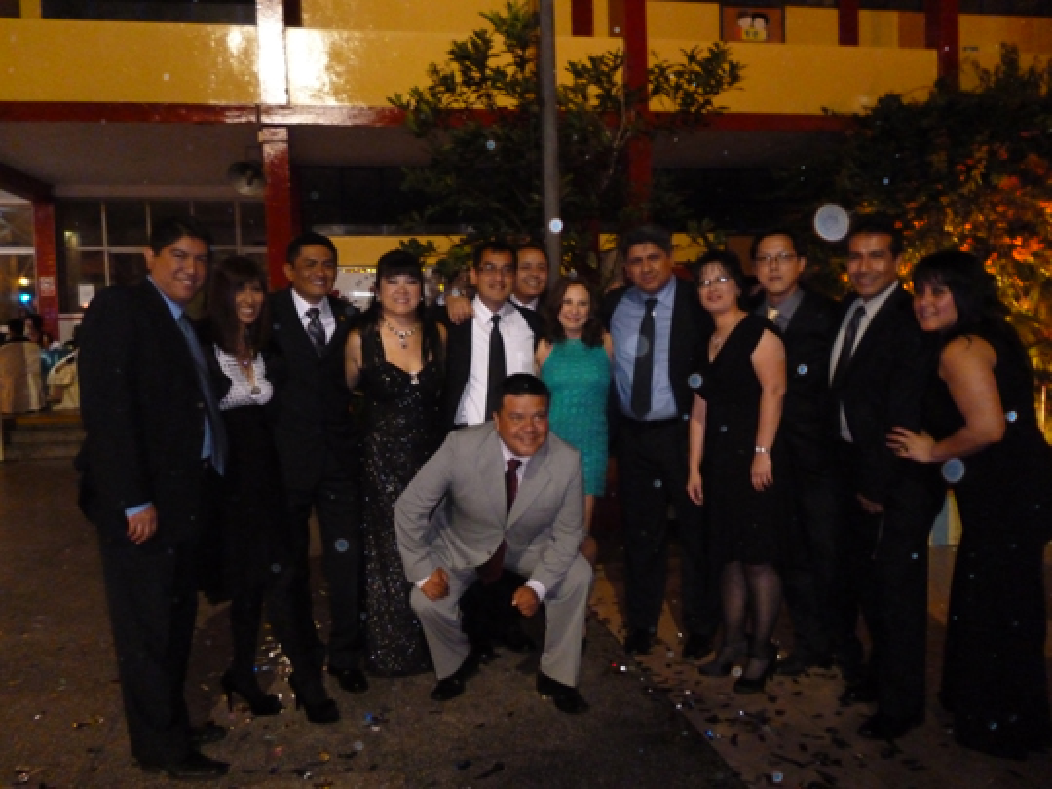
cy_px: 394
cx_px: 526
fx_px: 851
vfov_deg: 49.7
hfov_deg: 63.4
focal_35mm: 28
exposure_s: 1/15
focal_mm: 5
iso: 800
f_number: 3.1
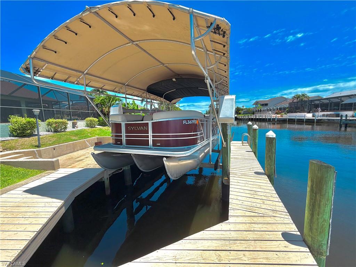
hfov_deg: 102.1
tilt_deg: -6.0
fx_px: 144
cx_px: 178
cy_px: 134
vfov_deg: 85.7
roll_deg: +1.6
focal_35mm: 14
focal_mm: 2.22
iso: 20
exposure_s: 1/1145
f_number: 2.2
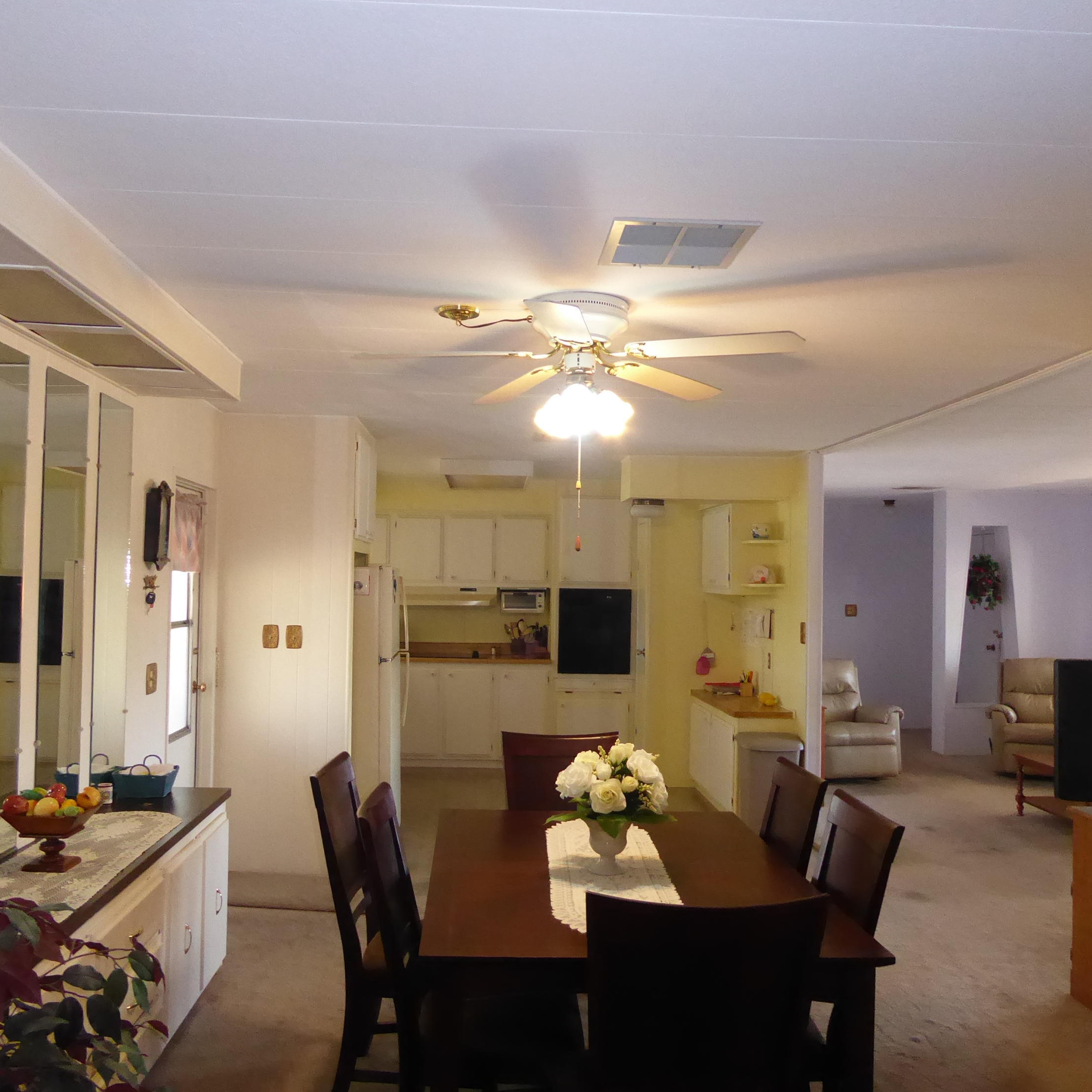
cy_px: 554
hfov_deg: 54.0
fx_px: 1071
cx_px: 518
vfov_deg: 54.0
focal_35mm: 30
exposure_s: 1/60
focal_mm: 4.3
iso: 800
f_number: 3.3
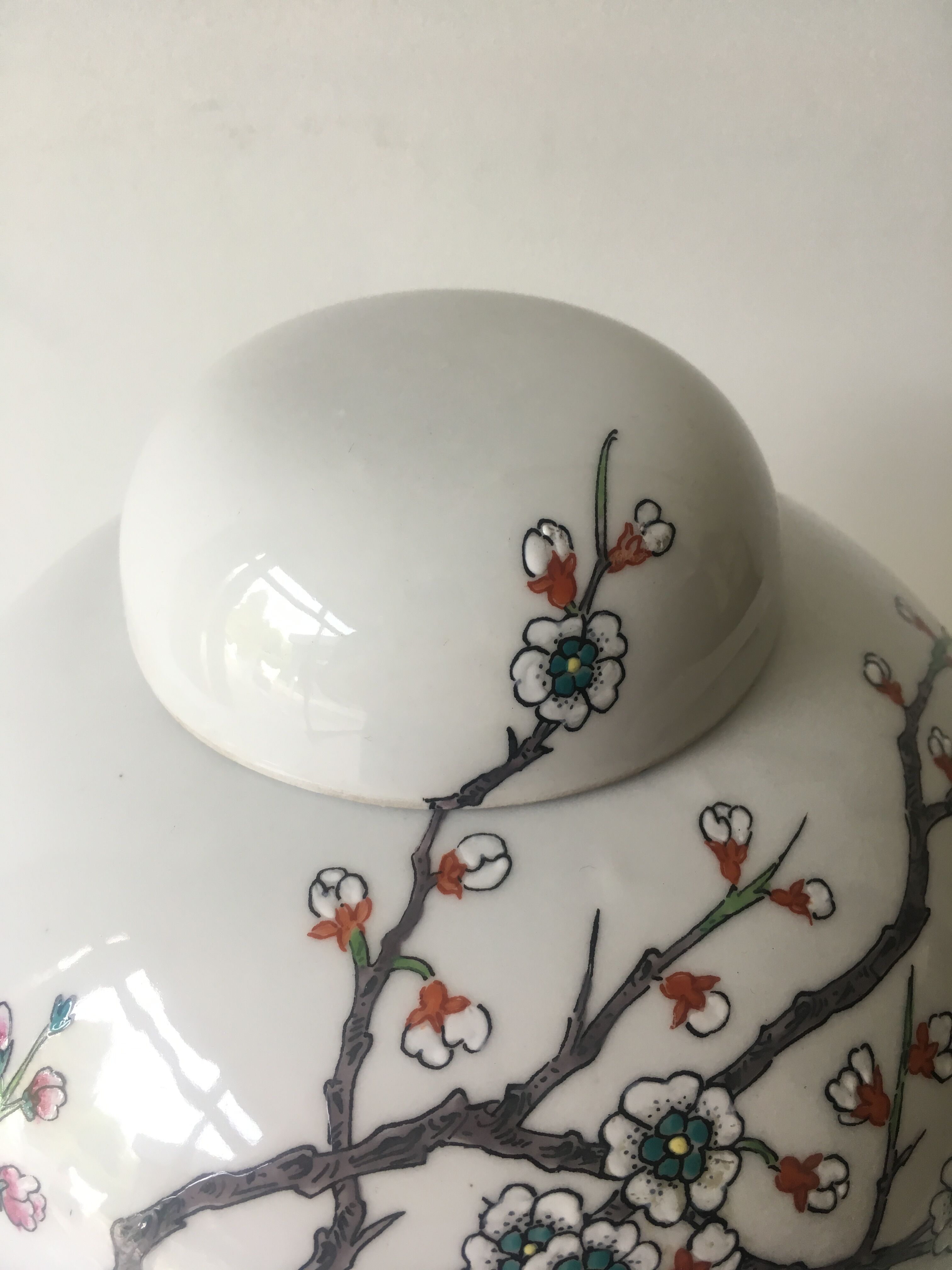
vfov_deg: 61.7
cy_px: 635
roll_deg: +1.8
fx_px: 1063
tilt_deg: -39.6
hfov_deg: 48.2
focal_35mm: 29
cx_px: 476
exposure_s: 1/33
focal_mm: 4.15
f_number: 2.2
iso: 25
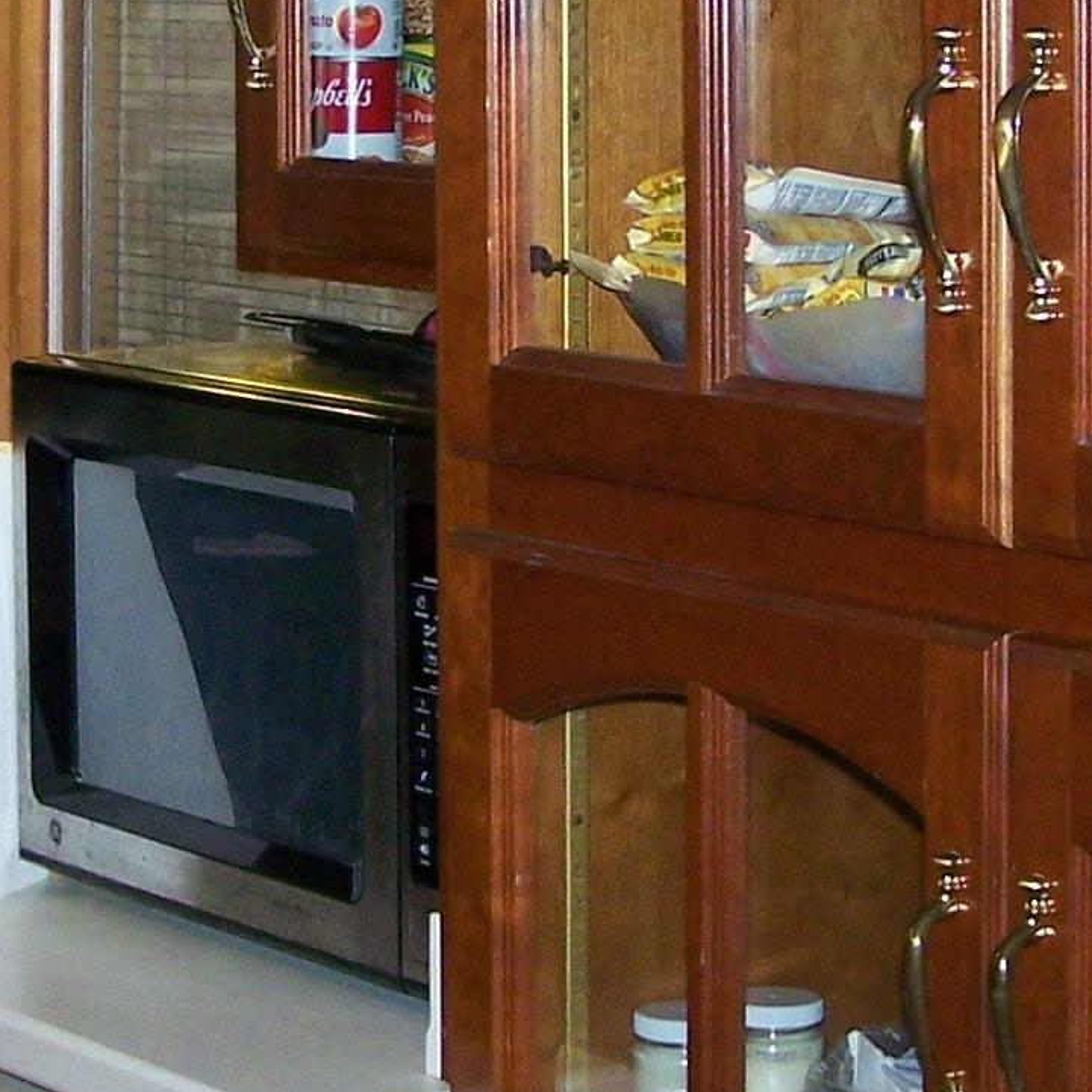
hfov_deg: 13.2
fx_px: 4711
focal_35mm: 132
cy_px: 221
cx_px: 324
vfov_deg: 13.2
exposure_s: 1/60
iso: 160
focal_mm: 6.3
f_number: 2.8
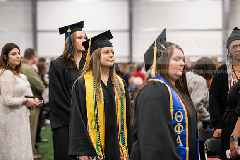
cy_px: 80
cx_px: 120
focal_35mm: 102
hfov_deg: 20.0
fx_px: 680
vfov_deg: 13.4
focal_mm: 102
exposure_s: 1/200
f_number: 3.2
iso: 3200
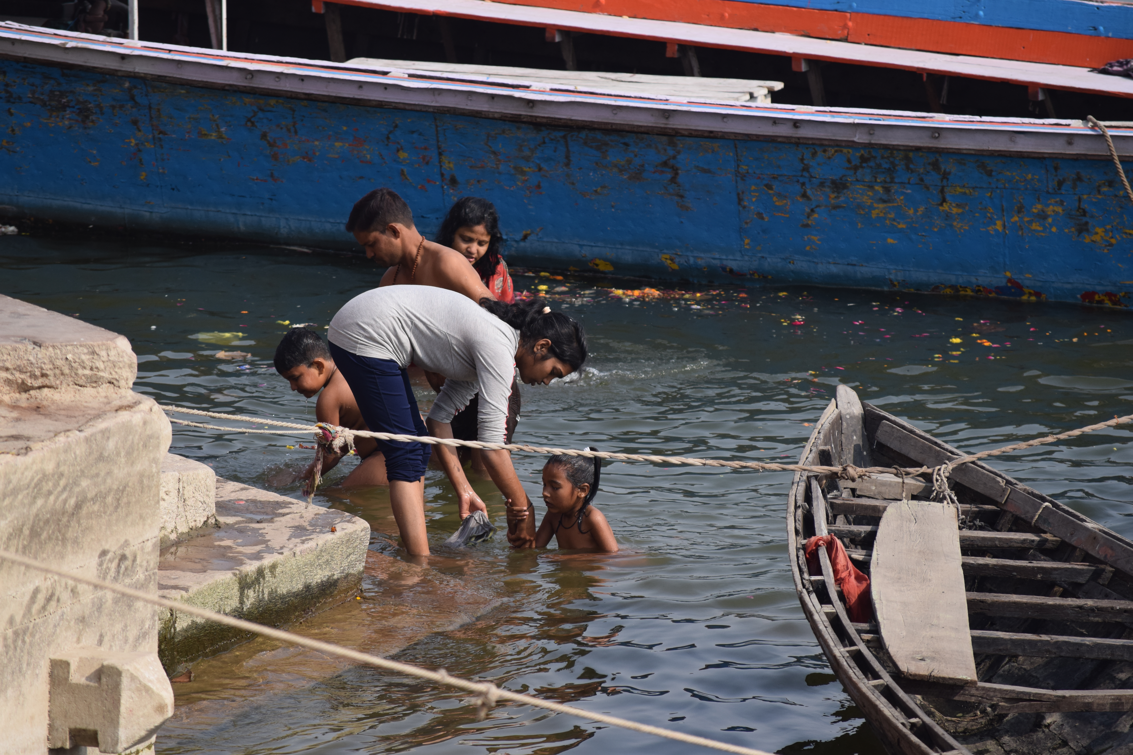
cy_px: 378
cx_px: 566
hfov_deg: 6.9
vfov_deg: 4.6
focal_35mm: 300
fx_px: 9441
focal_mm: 200
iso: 400
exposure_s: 1/1600
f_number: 7.1
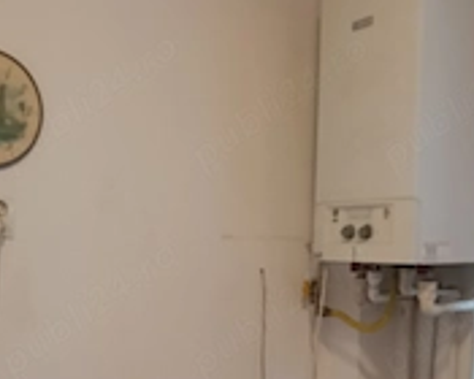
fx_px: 842
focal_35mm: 60
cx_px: 184
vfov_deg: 24.5
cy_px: 352
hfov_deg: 31.3
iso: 640
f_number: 1.8
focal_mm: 3.98
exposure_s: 1/33.3
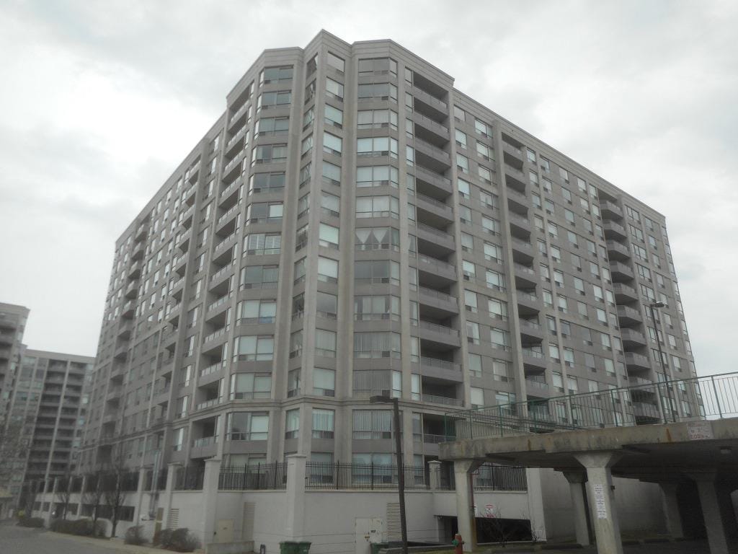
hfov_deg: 69.4
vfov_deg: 54.9
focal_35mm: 25
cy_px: 277
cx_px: 369
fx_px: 533
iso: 80
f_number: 3.7
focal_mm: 4.5
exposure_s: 1/400
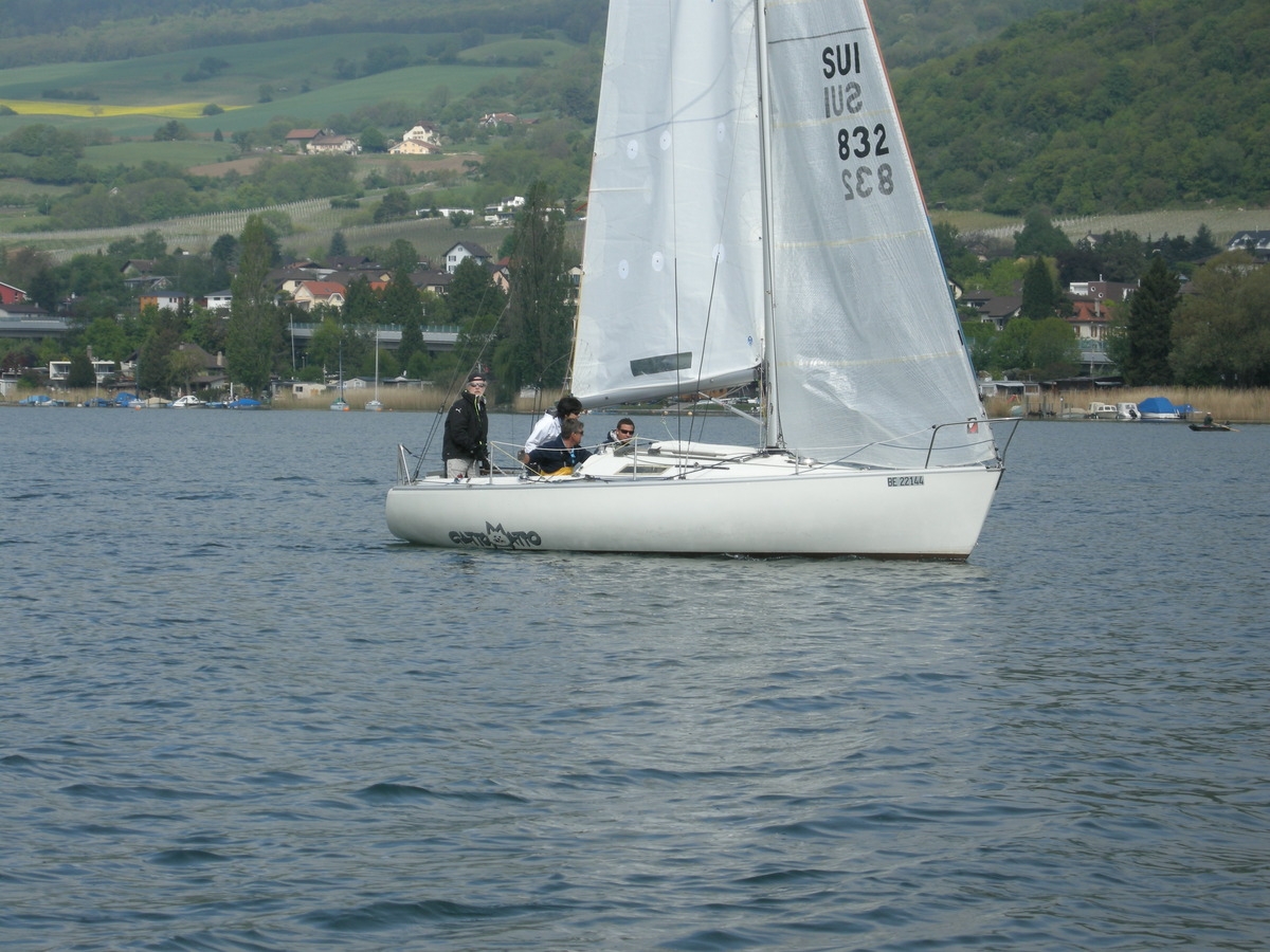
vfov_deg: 12.0
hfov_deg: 16.0
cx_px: 635
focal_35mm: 123
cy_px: 476
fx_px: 4513
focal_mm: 26.3
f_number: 5.8
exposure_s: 1/204
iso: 64
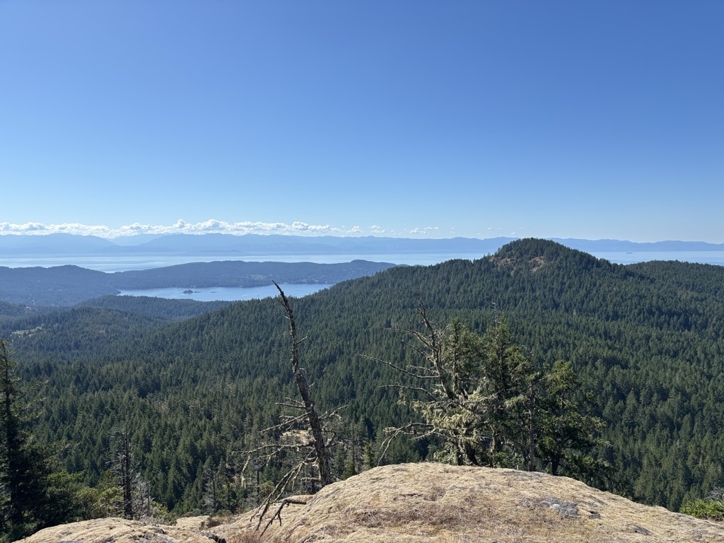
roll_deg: -1.2
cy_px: 272
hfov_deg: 67.3
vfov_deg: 53.1
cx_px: 362
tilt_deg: -4.1
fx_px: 544
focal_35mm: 26
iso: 50
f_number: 1.6
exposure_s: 1/5076
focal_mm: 5.96
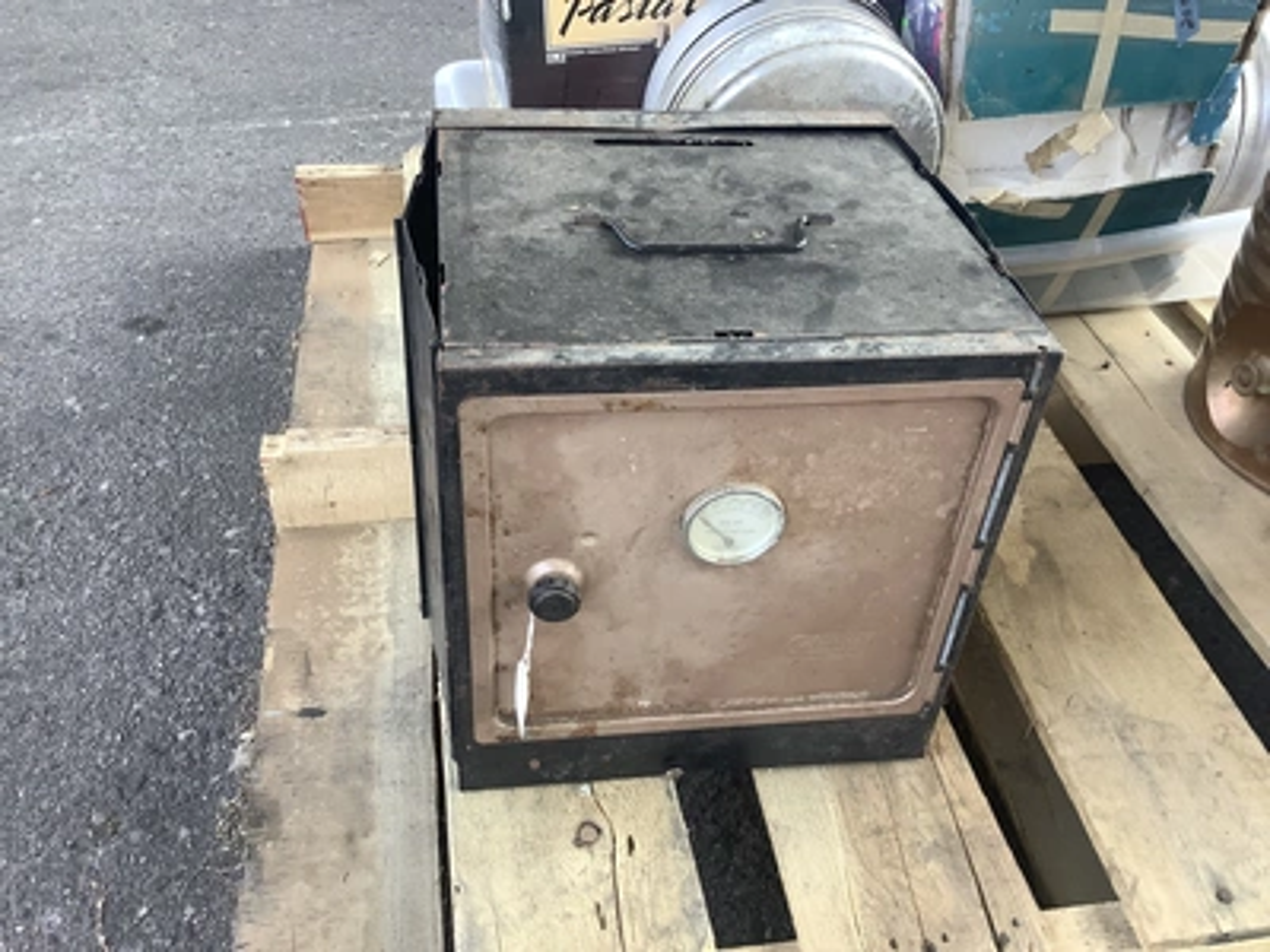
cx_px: 635
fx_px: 1137
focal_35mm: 31
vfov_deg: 45.4
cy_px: 476
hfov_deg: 58.4
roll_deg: -1.9
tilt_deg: -42.0
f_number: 2.4
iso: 64
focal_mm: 3.3
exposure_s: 1/120
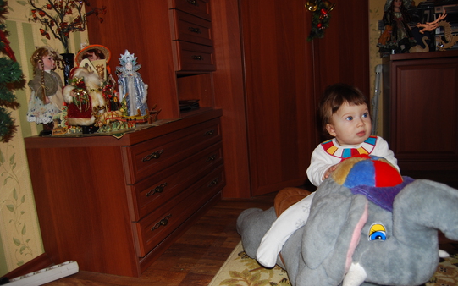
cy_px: 144
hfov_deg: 66.5
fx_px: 349
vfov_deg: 44.5
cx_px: 230
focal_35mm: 28
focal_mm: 18
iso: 200
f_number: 3.5
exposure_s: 1/60
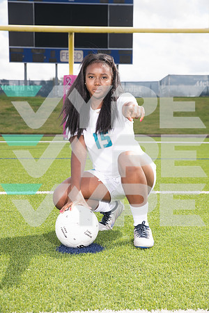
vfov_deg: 32.4
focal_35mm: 62
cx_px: 104
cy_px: 156
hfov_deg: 21.9
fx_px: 540
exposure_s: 1/400
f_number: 7.1
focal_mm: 62
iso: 125
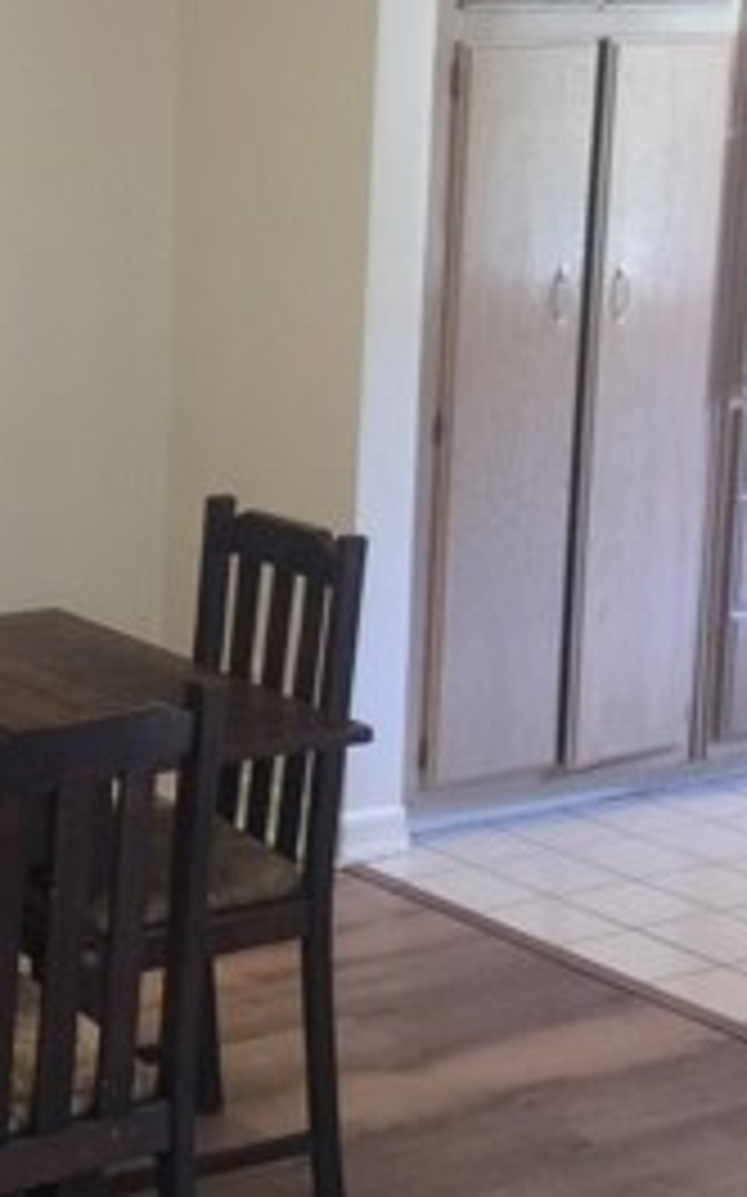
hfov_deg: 16.5
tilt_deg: -11.6
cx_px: -266
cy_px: 648
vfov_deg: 27.8
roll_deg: +2.1
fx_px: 2413
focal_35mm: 74
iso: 50
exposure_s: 1/15
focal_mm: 4.15
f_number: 2.2
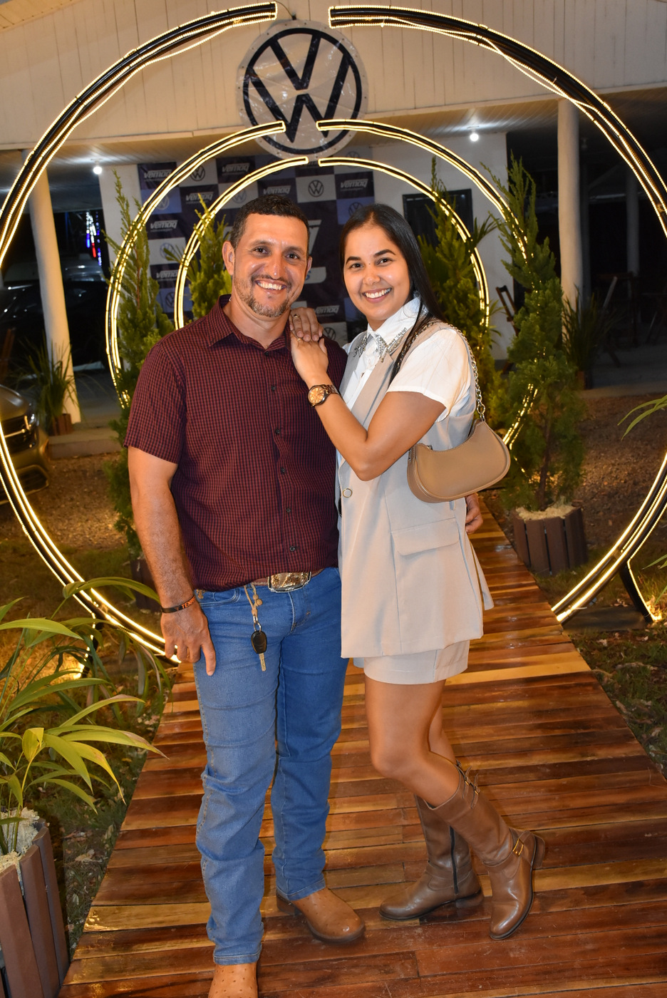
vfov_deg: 49.5
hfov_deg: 34.3
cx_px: 334
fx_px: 1082
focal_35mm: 39
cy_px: 499
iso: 1600
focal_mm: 26
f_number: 5.6
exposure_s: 1/200
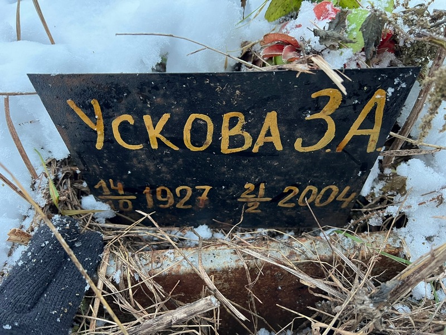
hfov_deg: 67.3
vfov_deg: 53.1
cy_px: 168
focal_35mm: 26
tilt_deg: -53.2
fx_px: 335
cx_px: 223
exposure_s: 1/60
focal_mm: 5.7
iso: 320
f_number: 1.5
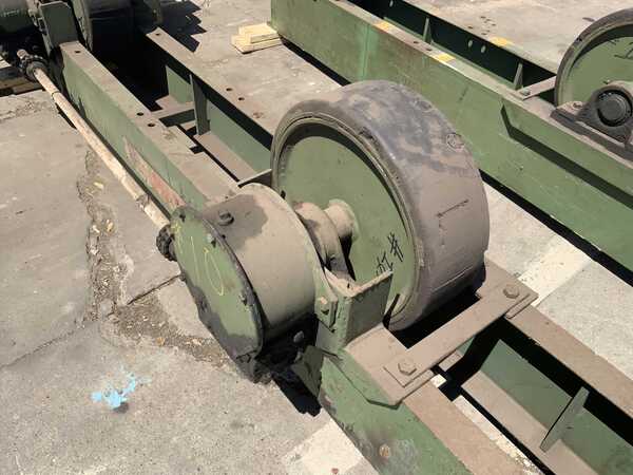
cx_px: 316
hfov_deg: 61.7
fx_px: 530
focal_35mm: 29
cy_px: 238
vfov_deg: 48.2
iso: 16
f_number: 1.8
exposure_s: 1/1534
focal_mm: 3
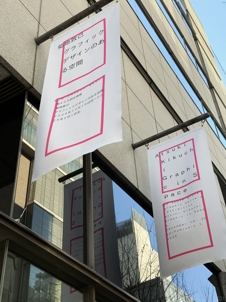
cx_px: 113
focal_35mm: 48
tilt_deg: +42.1
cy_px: 151
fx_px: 418
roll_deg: +4.2
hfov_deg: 30.3
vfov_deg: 39.7
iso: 64
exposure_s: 1/503
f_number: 1.78
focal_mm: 6.76
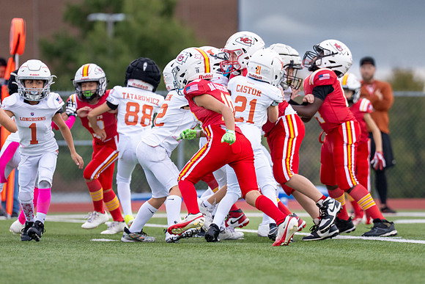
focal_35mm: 386
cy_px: 110
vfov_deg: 3.6
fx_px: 4554
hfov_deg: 5.3
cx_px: 274
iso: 640
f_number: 2.8
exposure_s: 1/1250
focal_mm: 200
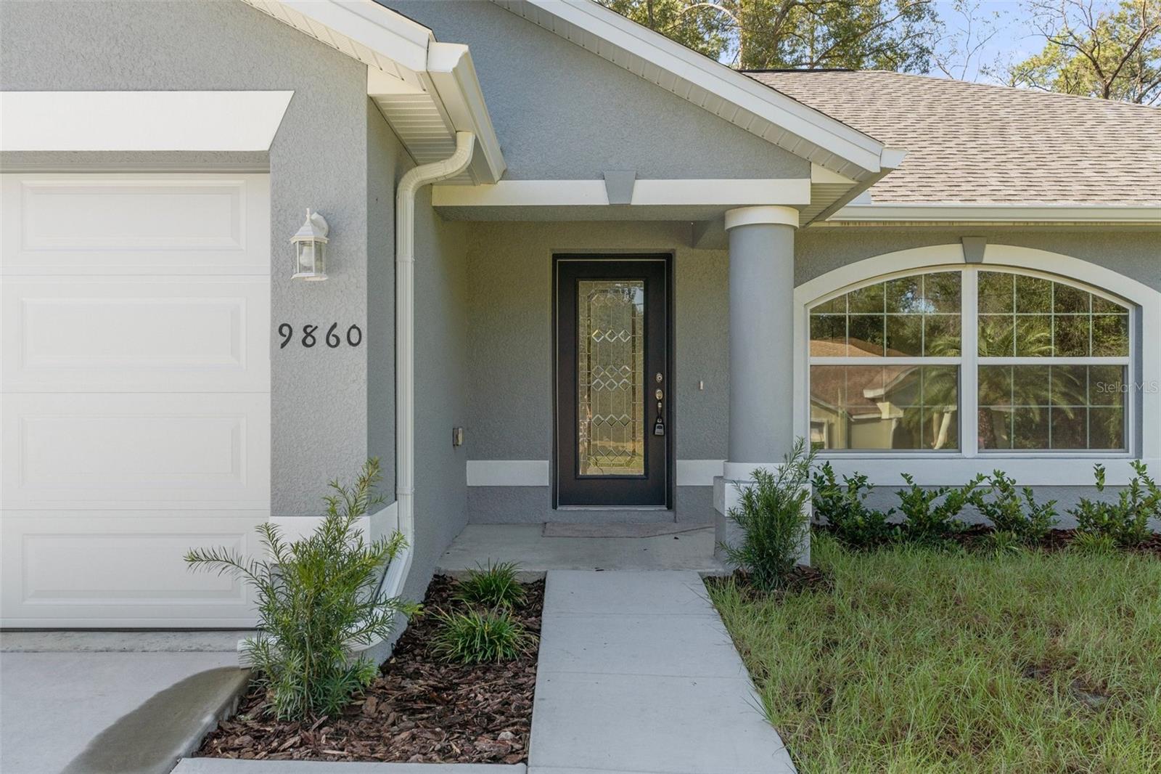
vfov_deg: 43.6
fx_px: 967
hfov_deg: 61.9
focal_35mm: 30
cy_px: 387
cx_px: 580
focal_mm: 20
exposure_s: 1/200
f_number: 8
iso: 320
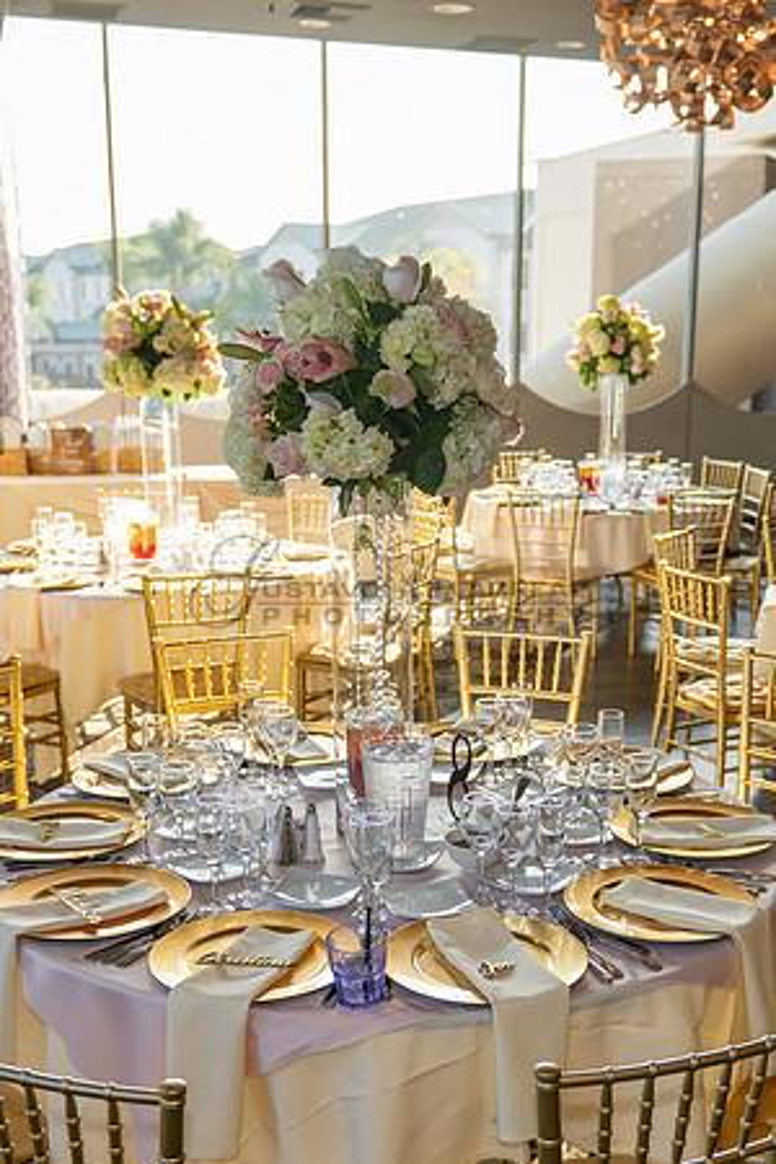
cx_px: 452
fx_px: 1391
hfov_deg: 31.1
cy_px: 696
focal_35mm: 43
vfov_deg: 45.2
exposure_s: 1/200
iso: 160
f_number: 2.8
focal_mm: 24
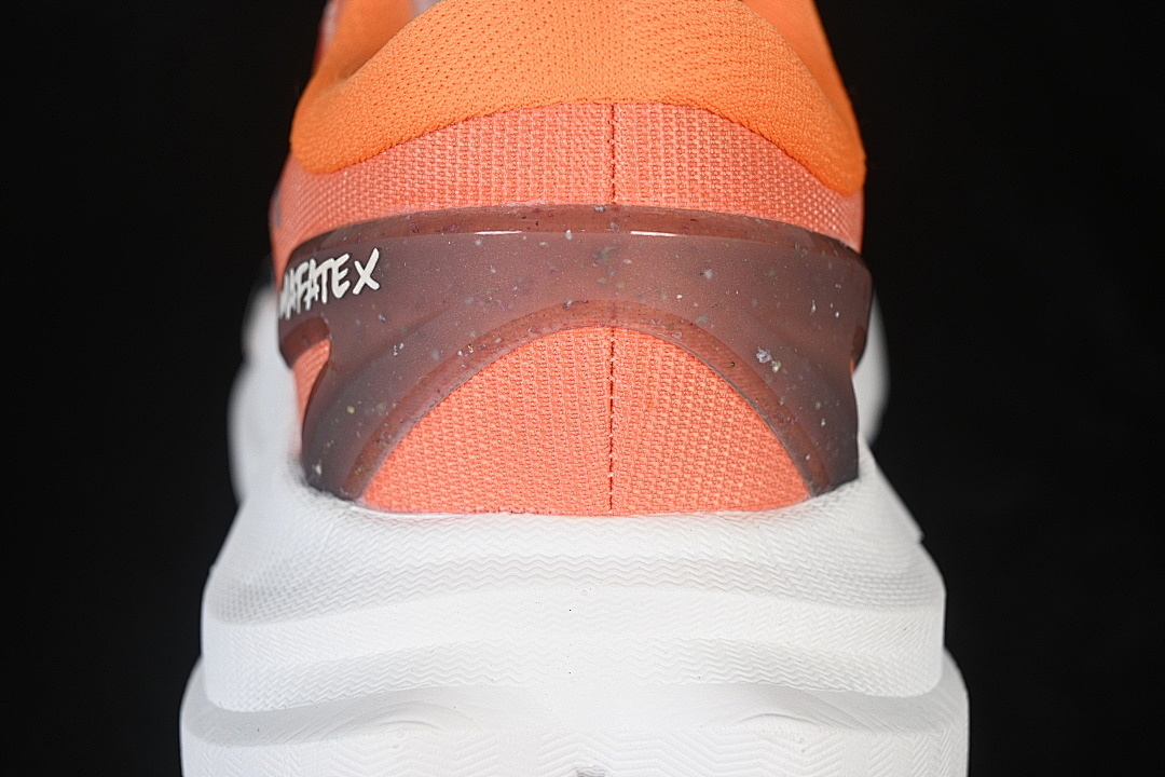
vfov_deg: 18.2
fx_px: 2427
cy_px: 388
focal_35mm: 75
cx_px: 582
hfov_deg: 27.0
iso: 160
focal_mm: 50
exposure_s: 1/80
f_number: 7.1
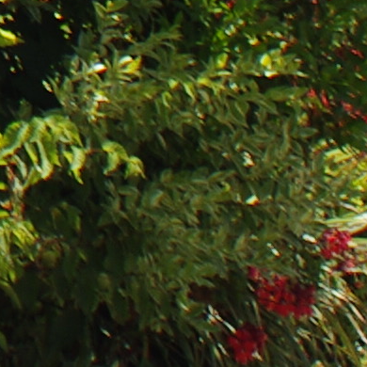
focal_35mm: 427
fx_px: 5122
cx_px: -1178
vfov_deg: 3.9
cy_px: -865
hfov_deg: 3.8
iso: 100
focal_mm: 28
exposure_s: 1/350
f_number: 4
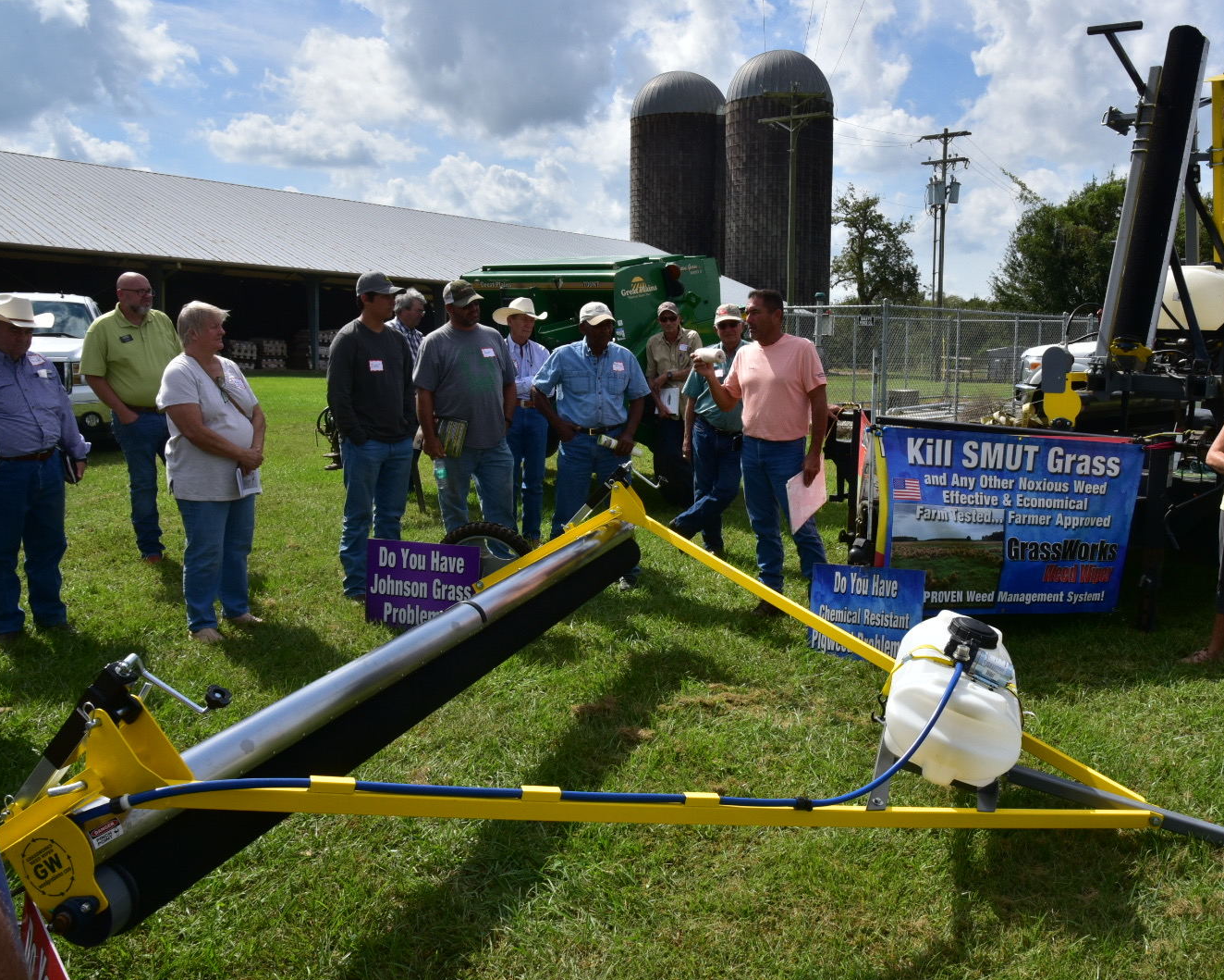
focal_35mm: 31
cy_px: 491
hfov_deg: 56.8
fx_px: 1123
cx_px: 729
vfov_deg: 47.1
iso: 400
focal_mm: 27
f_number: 20
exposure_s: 1/320
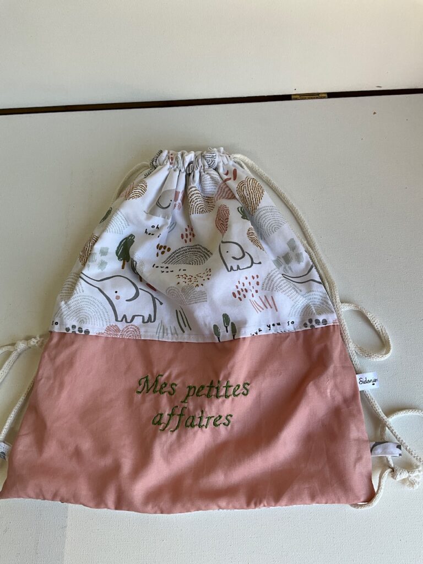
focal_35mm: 29
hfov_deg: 48.2
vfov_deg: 61.7
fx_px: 472
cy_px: 282
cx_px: 212
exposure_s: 1/117
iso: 16
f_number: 1.8
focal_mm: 3
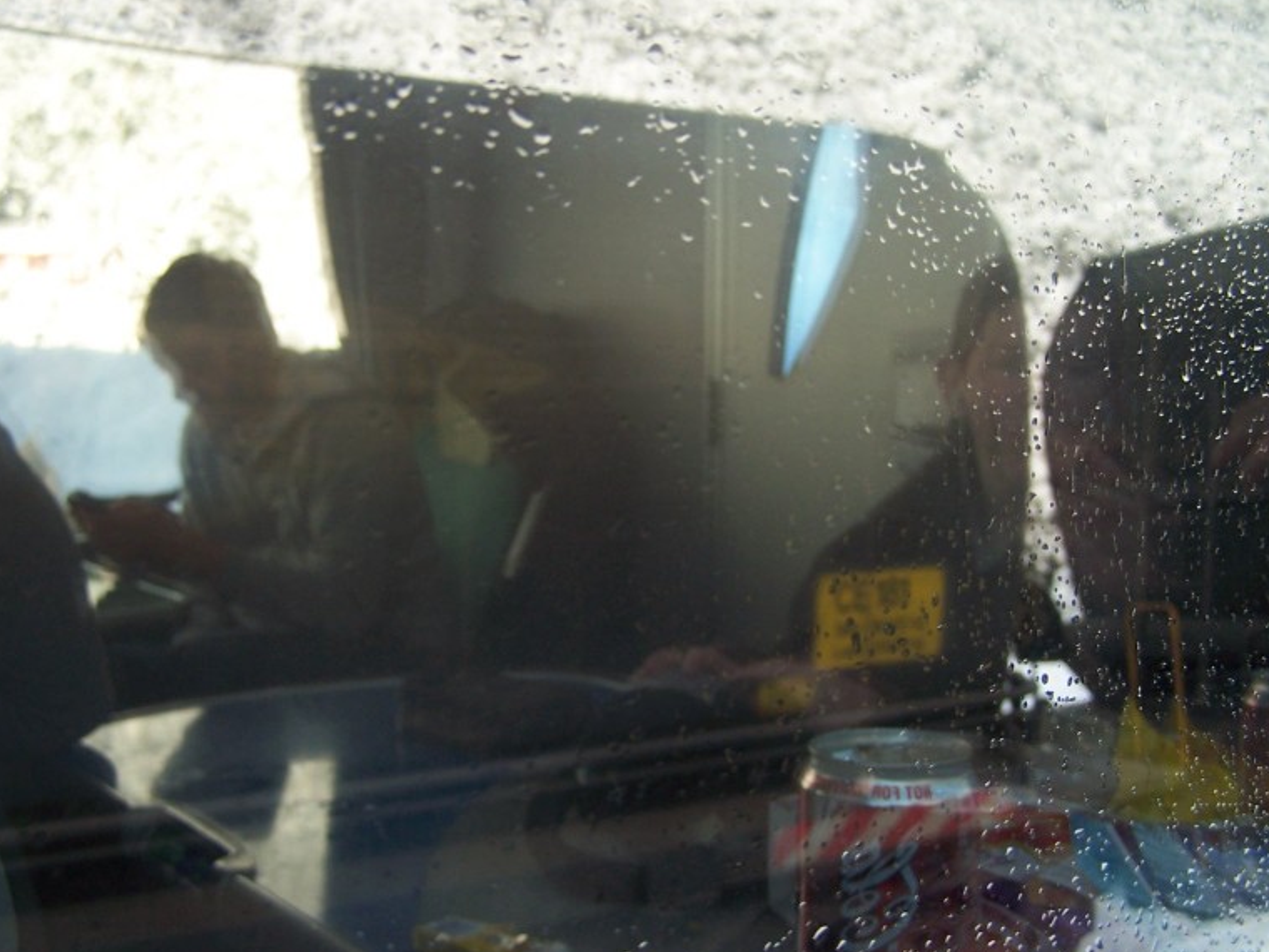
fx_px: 1466
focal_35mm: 40
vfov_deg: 36.0
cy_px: 488
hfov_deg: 46.8
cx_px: 656
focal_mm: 6.3
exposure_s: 1/90
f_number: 2.8
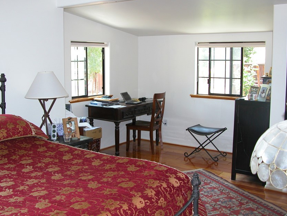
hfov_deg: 43.7
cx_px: 121
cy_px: 110
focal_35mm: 43
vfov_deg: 33.6
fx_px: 357
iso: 100
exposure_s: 1/30
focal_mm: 8.9
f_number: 2.8
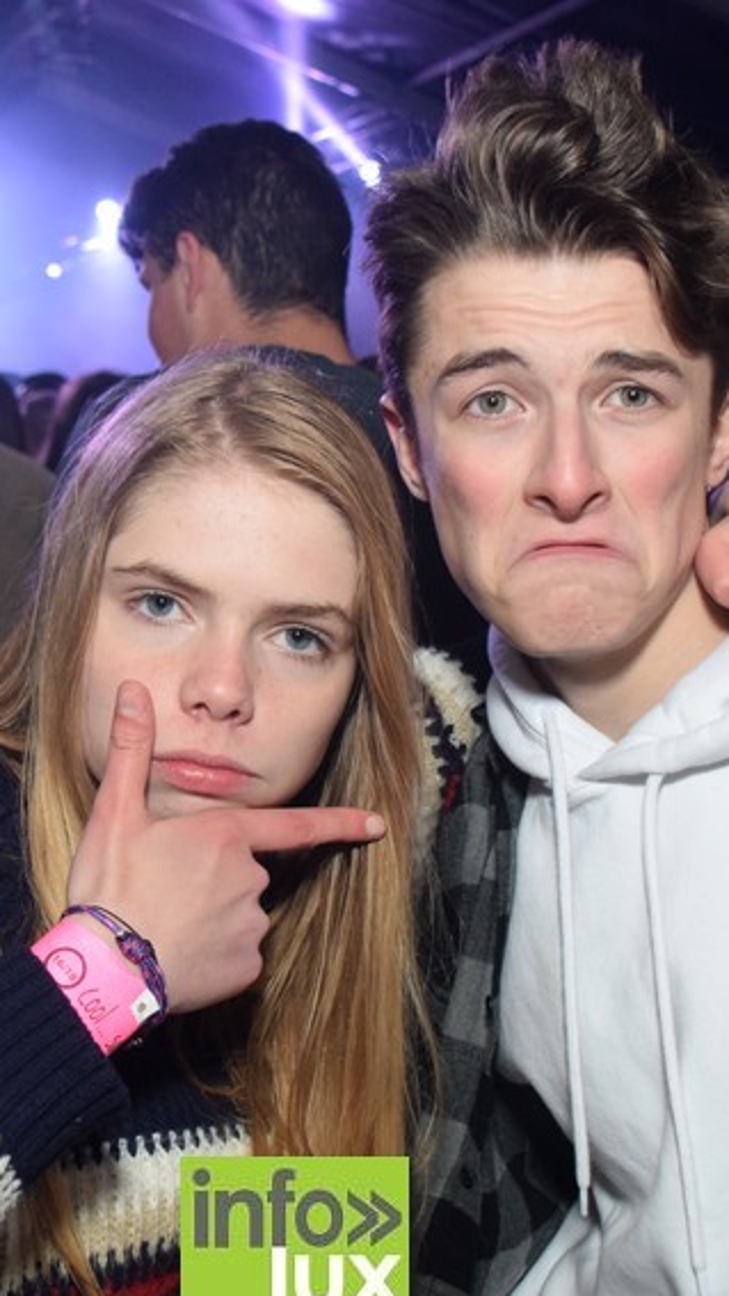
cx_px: 296
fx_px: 1924
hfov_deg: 21.4
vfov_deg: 37.2
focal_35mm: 56
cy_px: 571
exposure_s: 1/50
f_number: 3.5
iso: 1600
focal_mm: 20
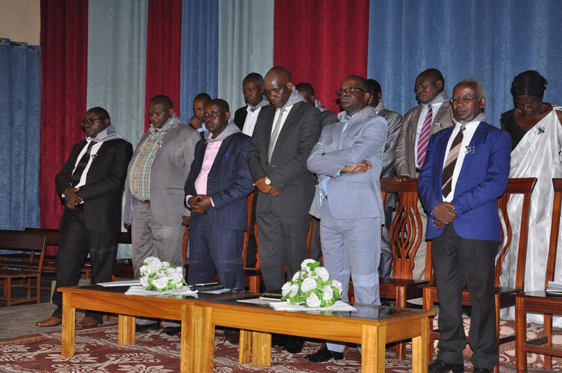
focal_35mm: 52
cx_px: 281
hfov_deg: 37.9
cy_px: 186
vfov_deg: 25.7
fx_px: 818
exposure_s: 1/100
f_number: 7.1
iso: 1600
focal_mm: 35
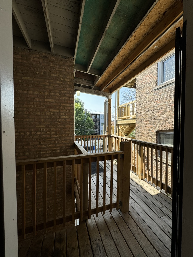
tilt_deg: -1.9
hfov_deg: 85.7
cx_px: 96
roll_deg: +0.2
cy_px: 128
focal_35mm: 14
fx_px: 104
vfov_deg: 102.1
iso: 50
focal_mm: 2.22
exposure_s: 1/479
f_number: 2.2
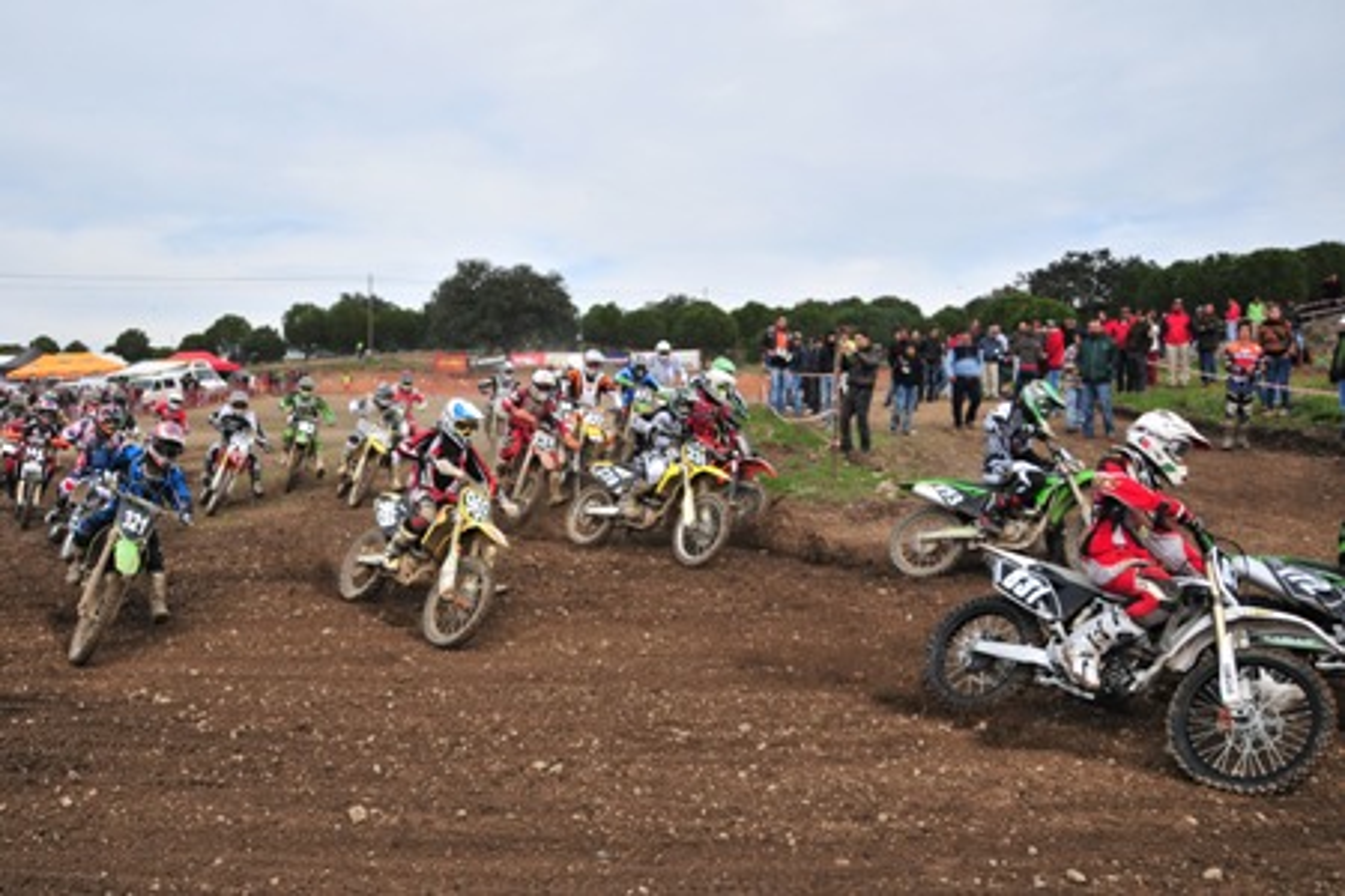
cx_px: 672
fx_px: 1009
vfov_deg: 47.9
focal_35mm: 27
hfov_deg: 67.4
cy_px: 448
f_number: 5
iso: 400
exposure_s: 1/2500
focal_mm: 18
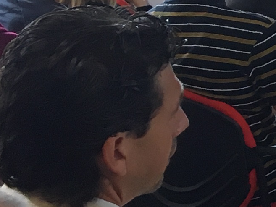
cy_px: 10
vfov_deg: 8.3
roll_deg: +1.0
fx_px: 1419
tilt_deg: -6.9
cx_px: 822
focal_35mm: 178
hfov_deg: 9.0
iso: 40
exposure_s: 1/33
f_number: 2.2
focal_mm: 4.15
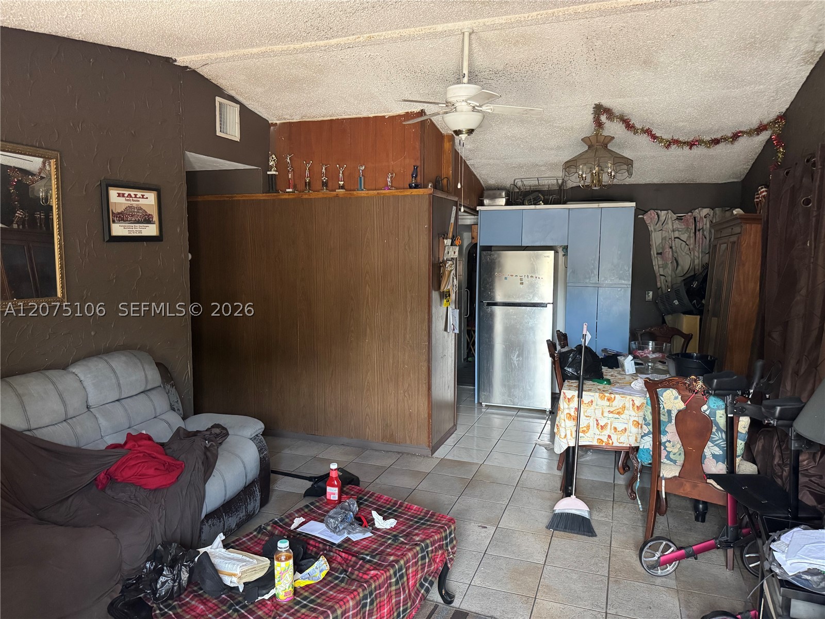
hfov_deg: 71.6
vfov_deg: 56.8
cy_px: 310
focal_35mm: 24
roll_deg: -0.2
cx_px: 412
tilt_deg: -5.6
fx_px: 572
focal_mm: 6.76
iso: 800
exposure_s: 1/60
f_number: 1.78
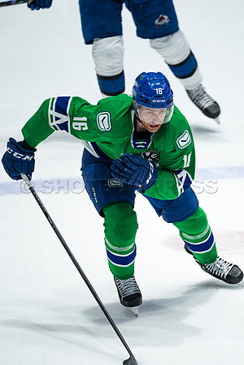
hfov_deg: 1.5
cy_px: 175
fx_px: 9520
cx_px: 178
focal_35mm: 936
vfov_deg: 2.2
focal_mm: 600
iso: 1600
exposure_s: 1/1000
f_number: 4
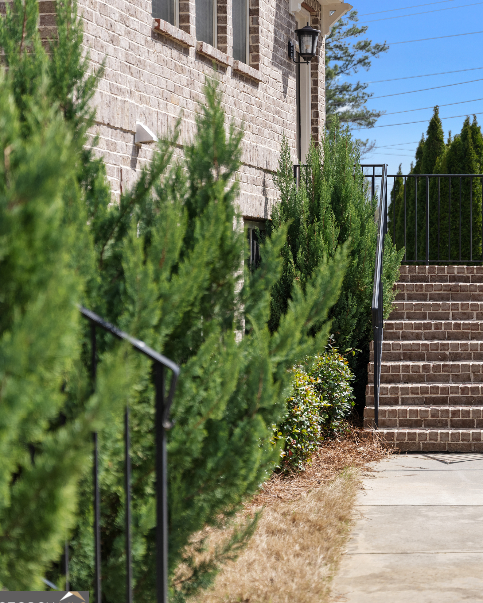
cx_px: 467
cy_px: 308
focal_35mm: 89
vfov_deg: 21.5
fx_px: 1591
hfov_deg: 16.9
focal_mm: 60.7
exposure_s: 1/1600
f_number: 2.8
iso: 200
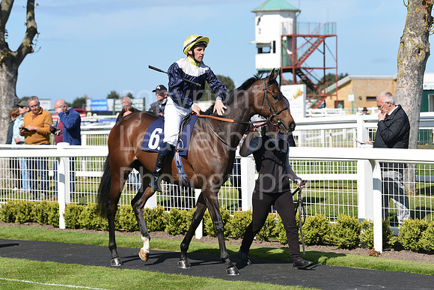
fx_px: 1447
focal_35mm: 120
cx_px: 217
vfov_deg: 11.4
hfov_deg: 17.1
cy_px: 145
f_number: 5.6
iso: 400
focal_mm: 120
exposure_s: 1/2000
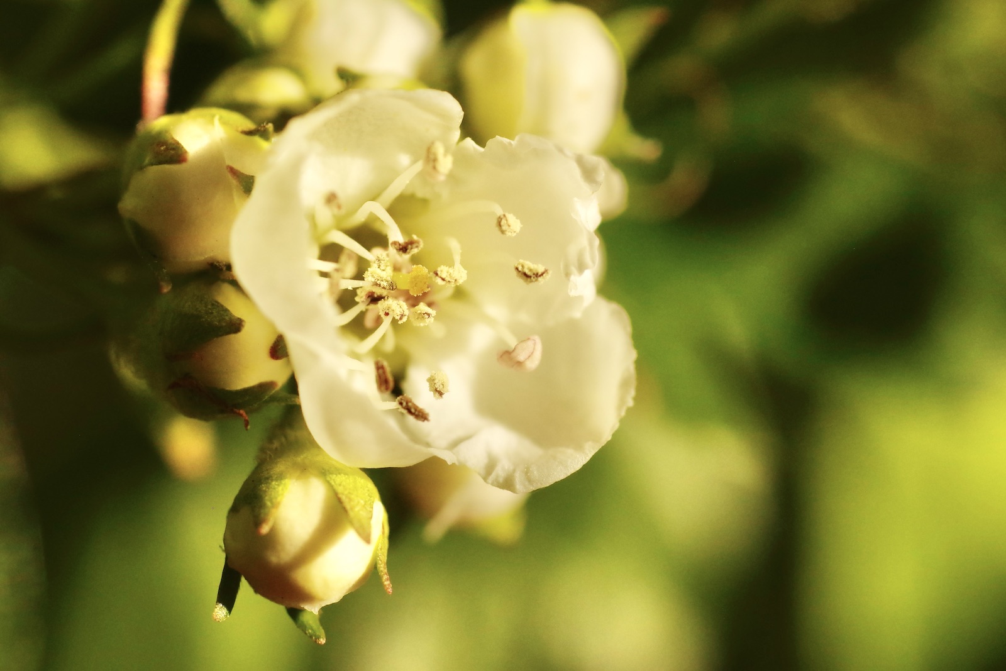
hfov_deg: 19.5
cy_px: 336
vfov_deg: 13.0
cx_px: 503
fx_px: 2934
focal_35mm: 105
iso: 800
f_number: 5.6
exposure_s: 1/6400
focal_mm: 70
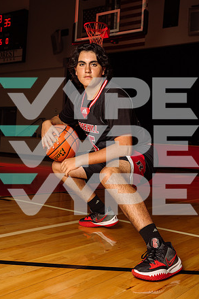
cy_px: 147
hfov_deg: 29.8
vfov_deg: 43.6
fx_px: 373
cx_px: 98
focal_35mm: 45
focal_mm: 44
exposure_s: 1/250
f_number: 8
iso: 250
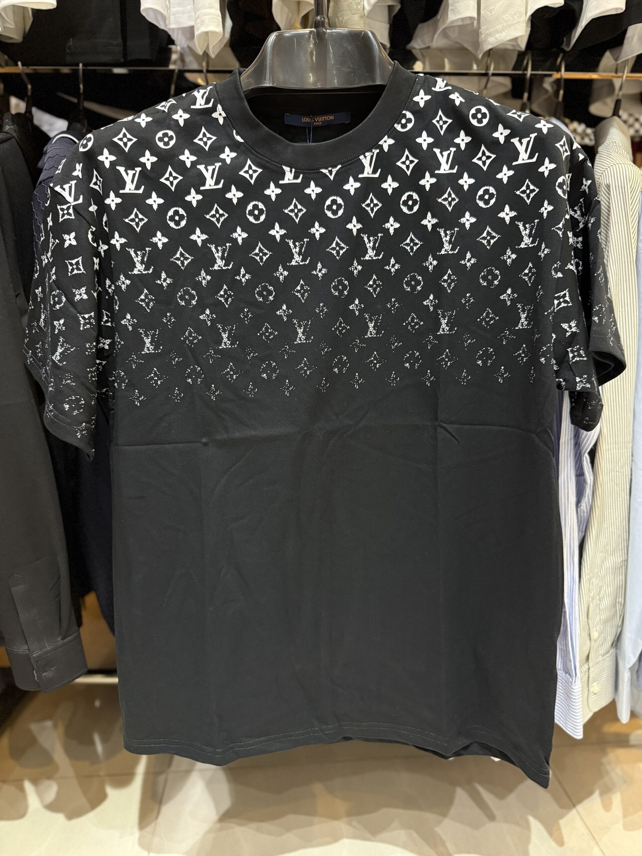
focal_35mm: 24
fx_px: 593
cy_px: 428
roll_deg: +1.1
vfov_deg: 71.6
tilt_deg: -9.1
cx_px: 321
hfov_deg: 56.8
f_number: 1.78
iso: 640
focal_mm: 6.76
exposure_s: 1/33
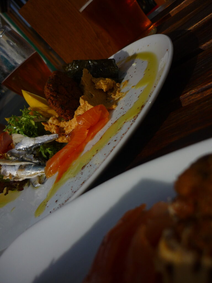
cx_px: 106
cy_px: 142
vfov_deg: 55.4
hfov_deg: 42.9
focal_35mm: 33
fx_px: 269
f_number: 8
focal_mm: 5.5
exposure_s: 1/400
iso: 100
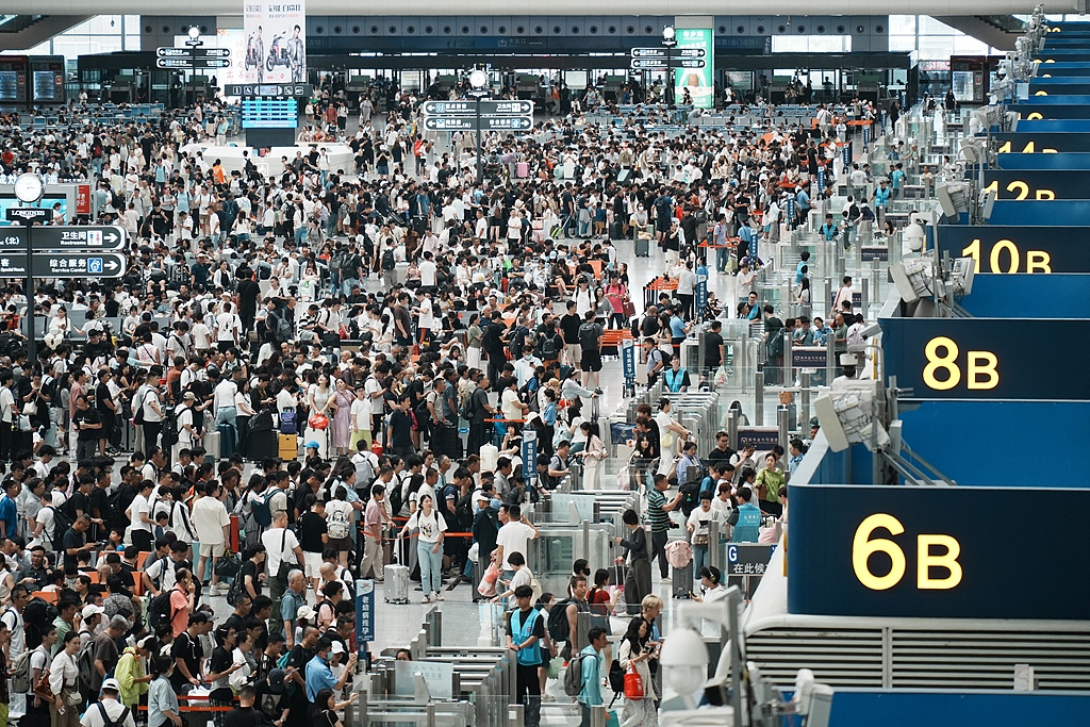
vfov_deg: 6.9
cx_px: 545
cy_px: 364
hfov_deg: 10.3
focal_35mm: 200
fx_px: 6056
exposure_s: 1/200
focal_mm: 200
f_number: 6.3
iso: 1600
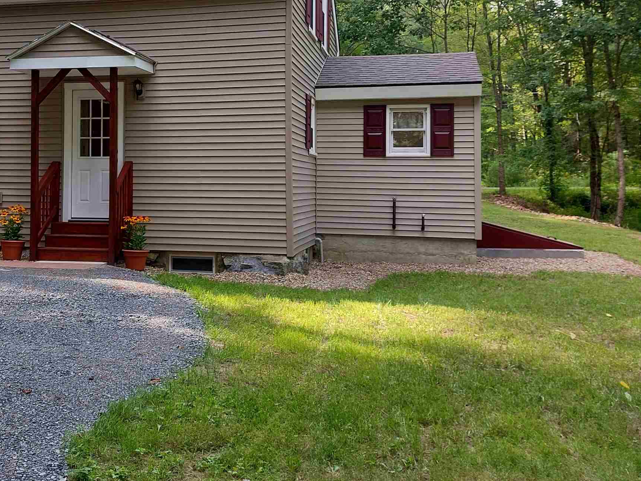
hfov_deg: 42.4
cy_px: 173
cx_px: 154
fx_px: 796
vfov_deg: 33.4
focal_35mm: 43
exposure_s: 1/120
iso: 32
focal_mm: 5.23
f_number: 1.8
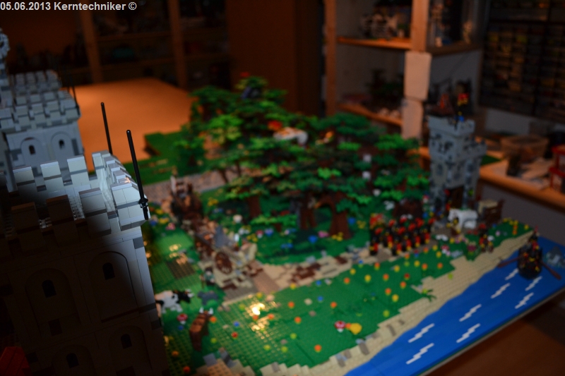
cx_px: 282
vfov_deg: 47.9
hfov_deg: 67.4
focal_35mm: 27
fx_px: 424
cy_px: 188
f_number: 3.5
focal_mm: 18
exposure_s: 1/60
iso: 560
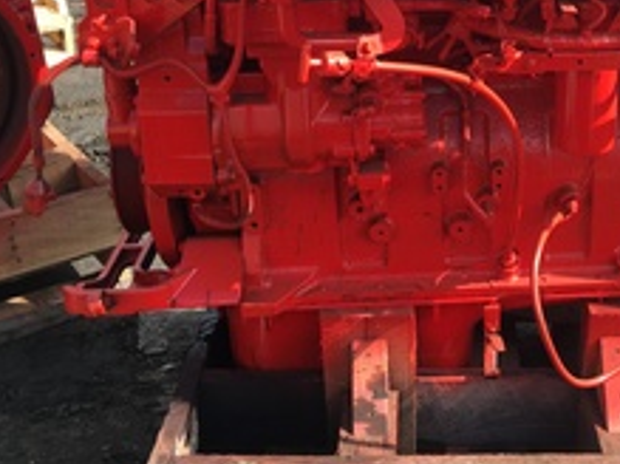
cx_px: 501
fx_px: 949
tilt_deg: -21.4
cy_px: 82
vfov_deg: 26.9
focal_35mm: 53
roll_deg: -1.0
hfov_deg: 35.0
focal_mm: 4.15
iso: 25
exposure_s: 1/400
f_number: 2.2
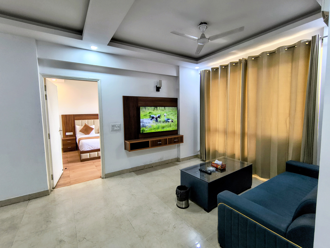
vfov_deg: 94.5
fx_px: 114
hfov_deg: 110.5
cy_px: 124
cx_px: 165
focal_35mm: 12
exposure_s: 1/50
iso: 292
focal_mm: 2.13
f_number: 2.2
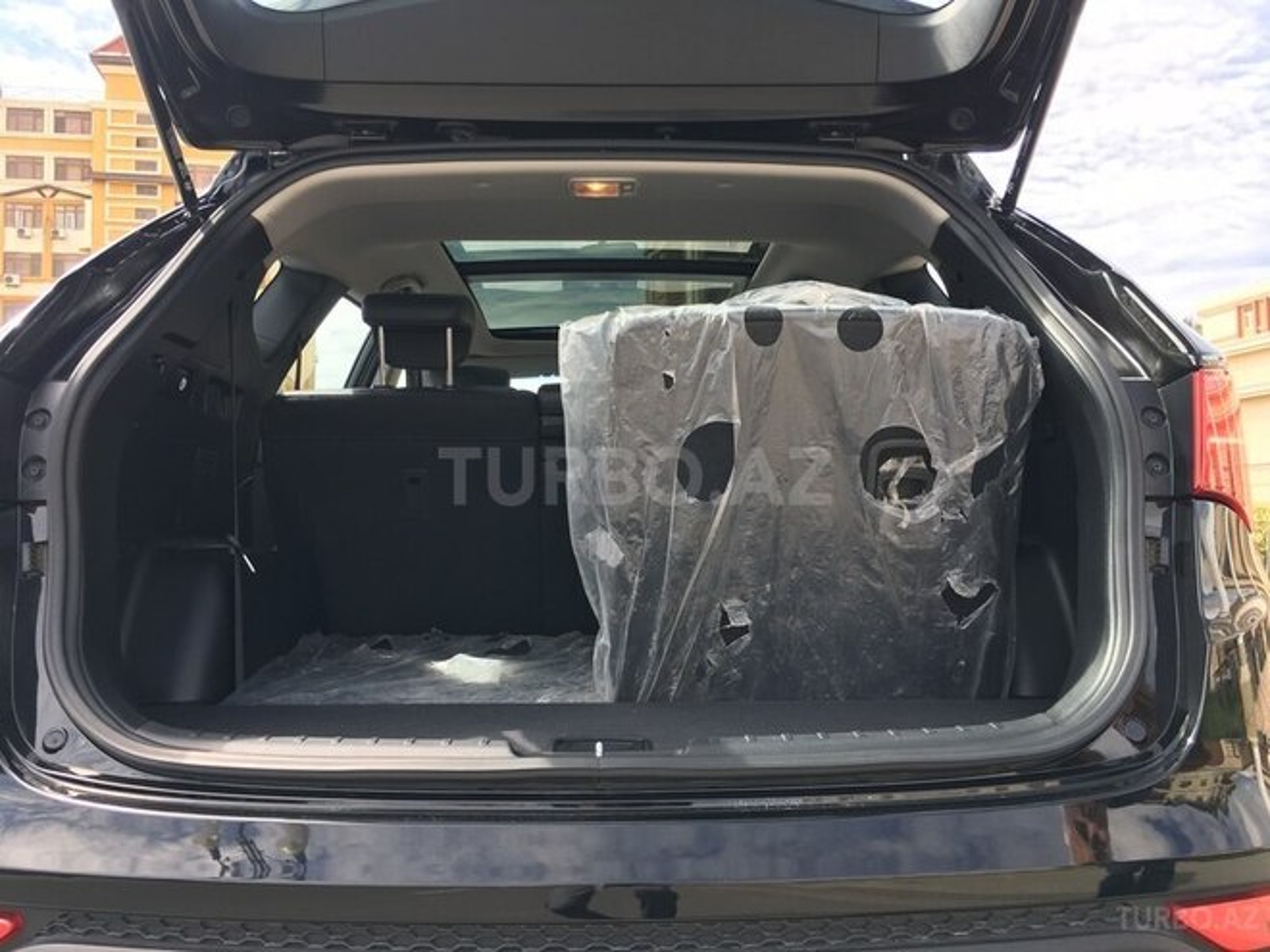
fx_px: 1064
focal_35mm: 29
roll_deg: -0.2
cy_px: 476
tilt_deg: +4.1
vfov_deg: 48.2
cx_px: 635
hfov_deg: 61.7
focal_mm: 4.15
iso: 25
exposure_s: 1/265
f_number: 2.2
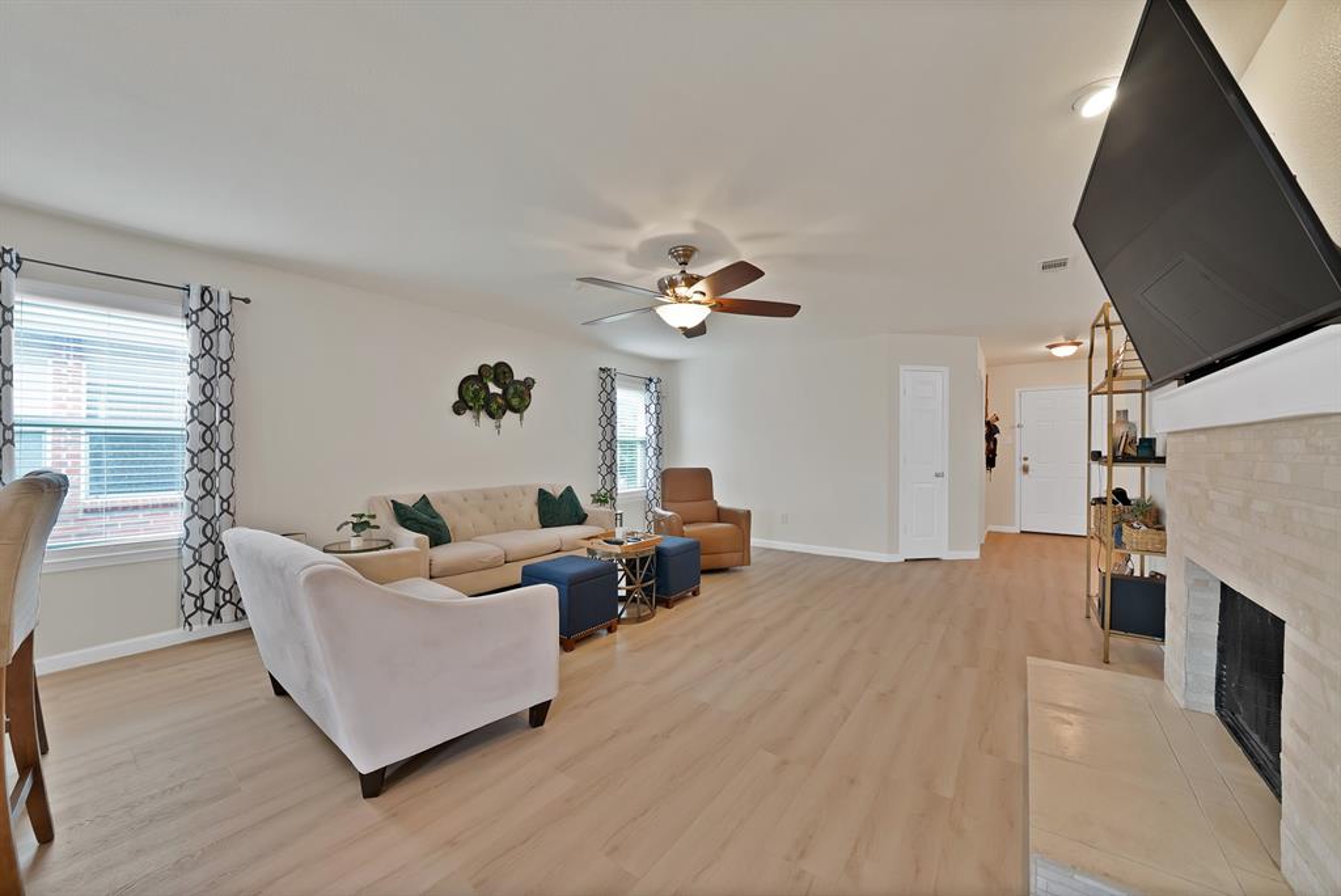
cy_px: 448
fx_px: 447
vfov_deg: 90.1
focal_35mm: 12
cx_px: 670
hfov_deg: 112.6
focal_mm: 12
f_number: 9
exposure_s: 1/1.25
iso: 640
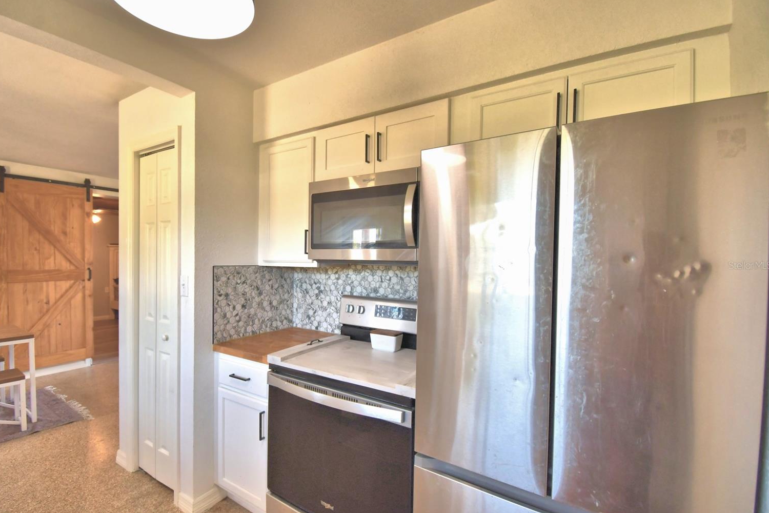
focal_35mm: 16
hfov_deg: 96.6
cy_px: 265
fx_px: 342
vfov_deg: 73.7
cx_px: 364
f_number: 4.5
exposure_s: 1/60
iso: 400
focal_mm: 10
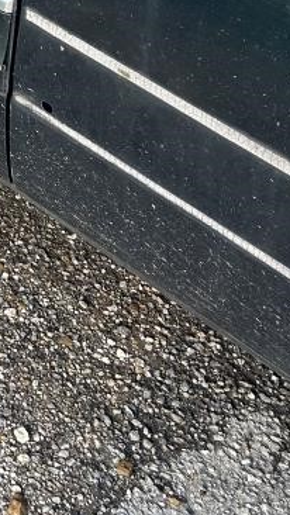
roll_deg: -1.4
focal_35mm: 99
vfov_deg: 19.9
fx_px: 1353
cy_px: -141
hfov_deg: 11.3
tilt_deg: -29.0
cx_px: -244
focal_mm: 5.7
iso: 50
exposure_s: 1/567
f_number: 1.5
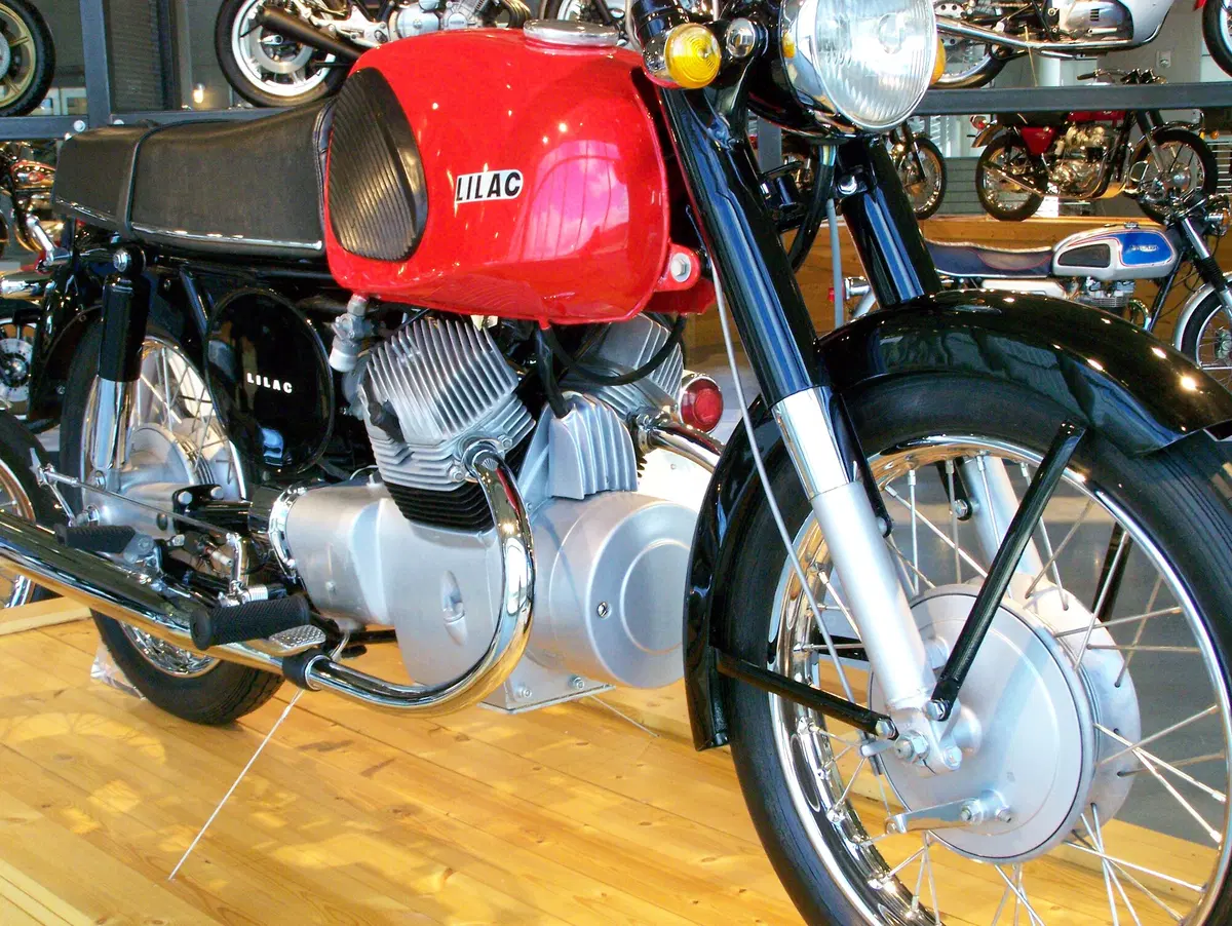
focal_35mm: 56
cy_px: 463
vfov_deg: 26.1
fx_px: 1995
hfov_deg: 34.3
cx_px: 616
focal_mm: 9.3
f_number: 5.6
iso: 400
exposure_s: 1/30
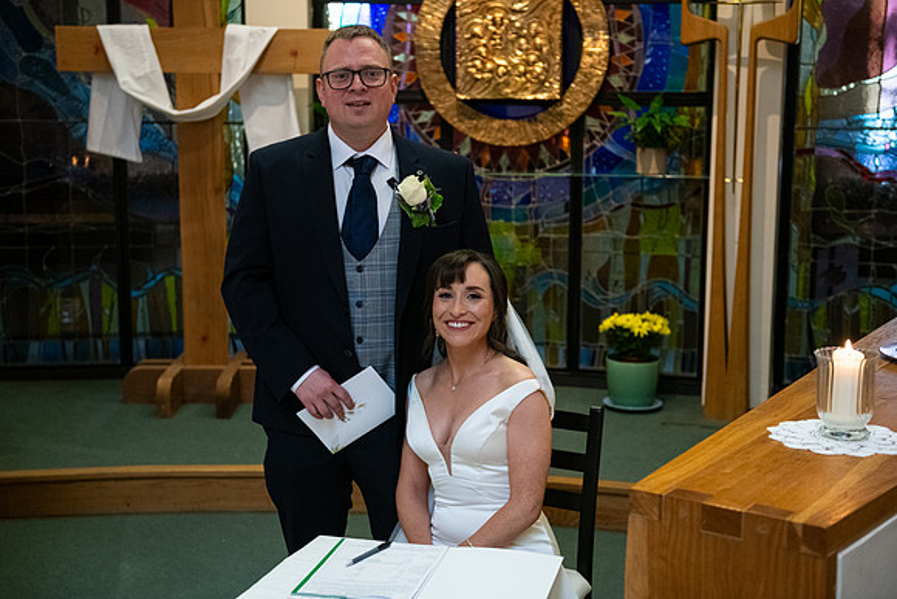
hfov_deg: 36.2
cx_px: 448
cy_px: 300
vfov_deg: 24.6
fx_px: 1371
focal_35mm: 55
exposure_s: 1/160
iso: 1600
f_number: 3.5
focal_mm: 55
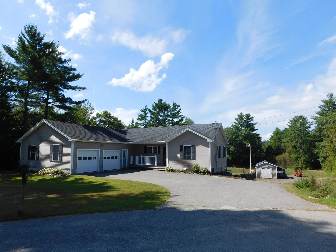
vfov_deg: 58.9
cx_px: 168
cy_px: 126
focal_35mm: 23
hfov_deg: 73.9
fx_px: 223
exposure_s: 1/400
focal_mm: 4
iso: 125
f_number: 6
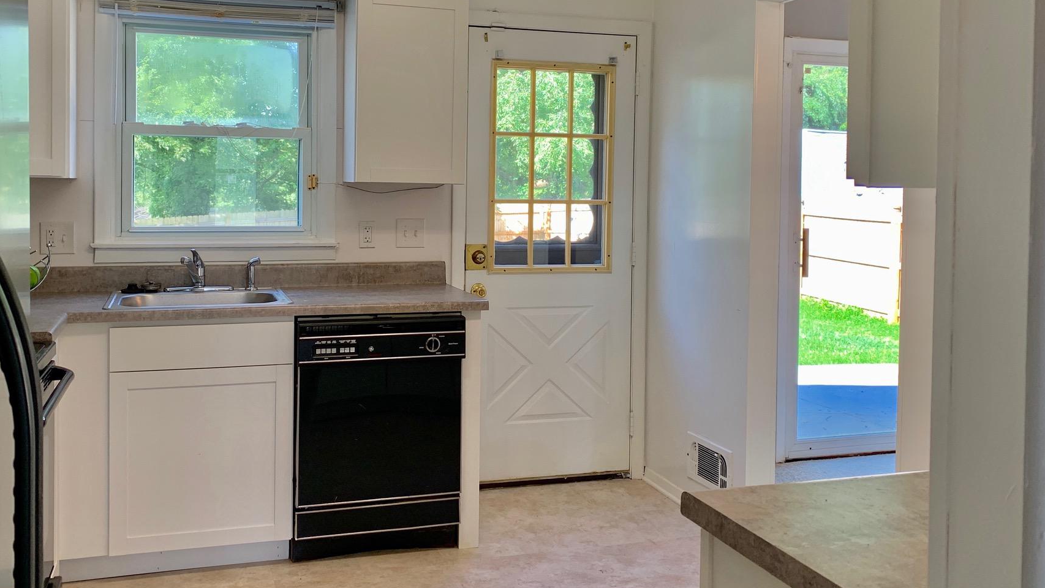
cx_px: 479
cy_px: 211
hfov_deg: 57.9
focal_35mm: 34
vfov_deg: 34.4
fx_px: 942
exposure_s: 1/120
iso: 64
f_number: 1.8
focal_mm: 4.25
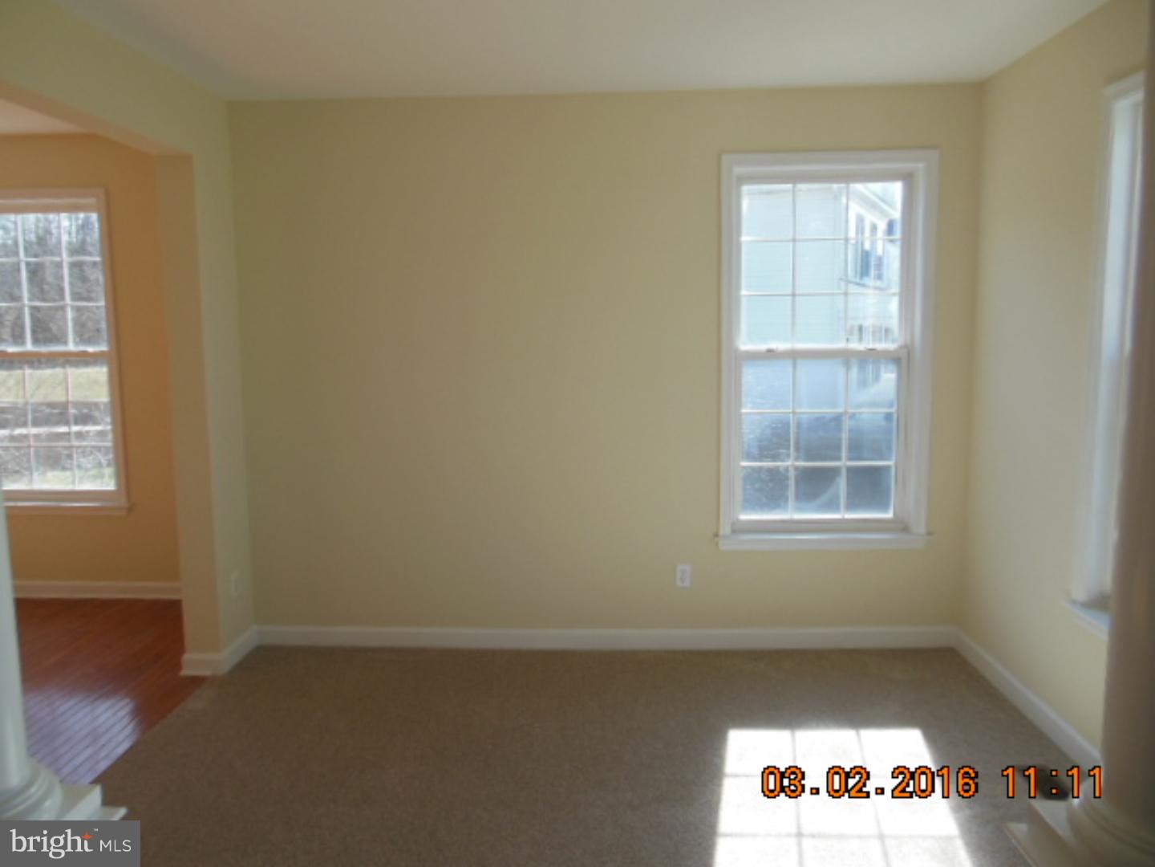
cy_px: 434
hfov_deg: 69.4
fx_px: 834
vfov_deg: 54.9
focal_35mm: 25
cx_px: 578
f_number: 3.2
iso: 125
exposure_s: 1/320
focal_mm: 4.5
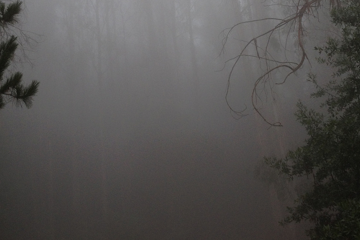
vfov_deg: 22.0
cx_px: 192
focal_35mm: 60
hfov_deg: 33.4
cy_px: 13
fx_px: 600
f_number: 2.4
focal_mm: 4.28
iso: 50
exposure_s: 1/406
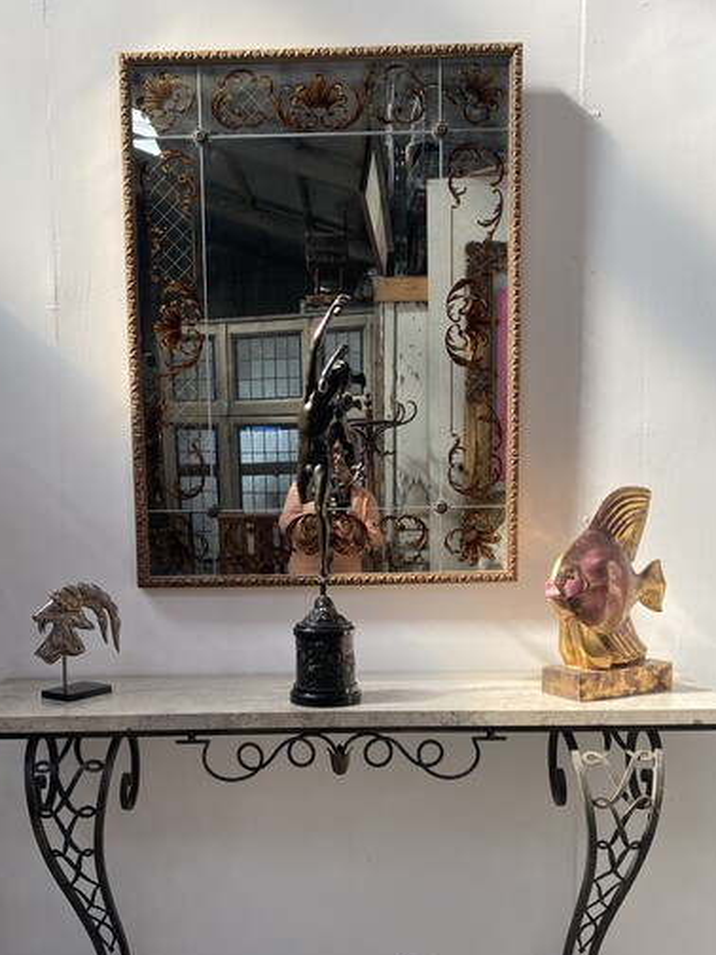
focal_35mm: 33
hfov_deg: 42.9
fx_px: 910
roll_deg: +1.1
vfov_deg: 54.6
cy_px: 604
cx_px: 333
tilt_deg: -4.9
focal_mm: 4.25
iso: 50
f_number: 1.8
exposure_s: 1/122
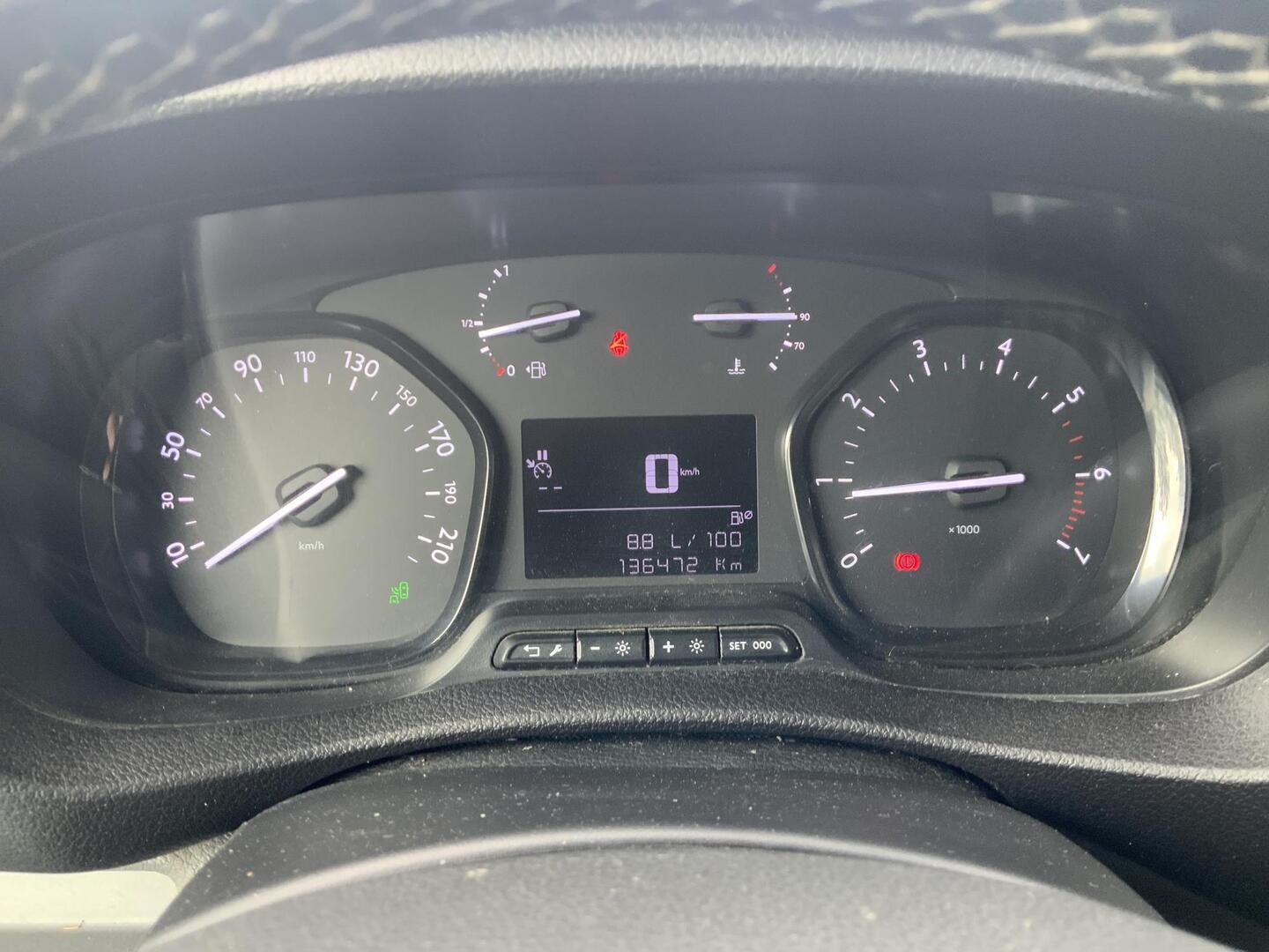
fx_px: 1063
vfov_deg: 48.2
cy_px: 476
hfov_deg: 61.7
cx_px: 634
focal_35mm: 29
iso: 100
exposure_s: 1/60
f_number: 1.8
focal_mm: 3
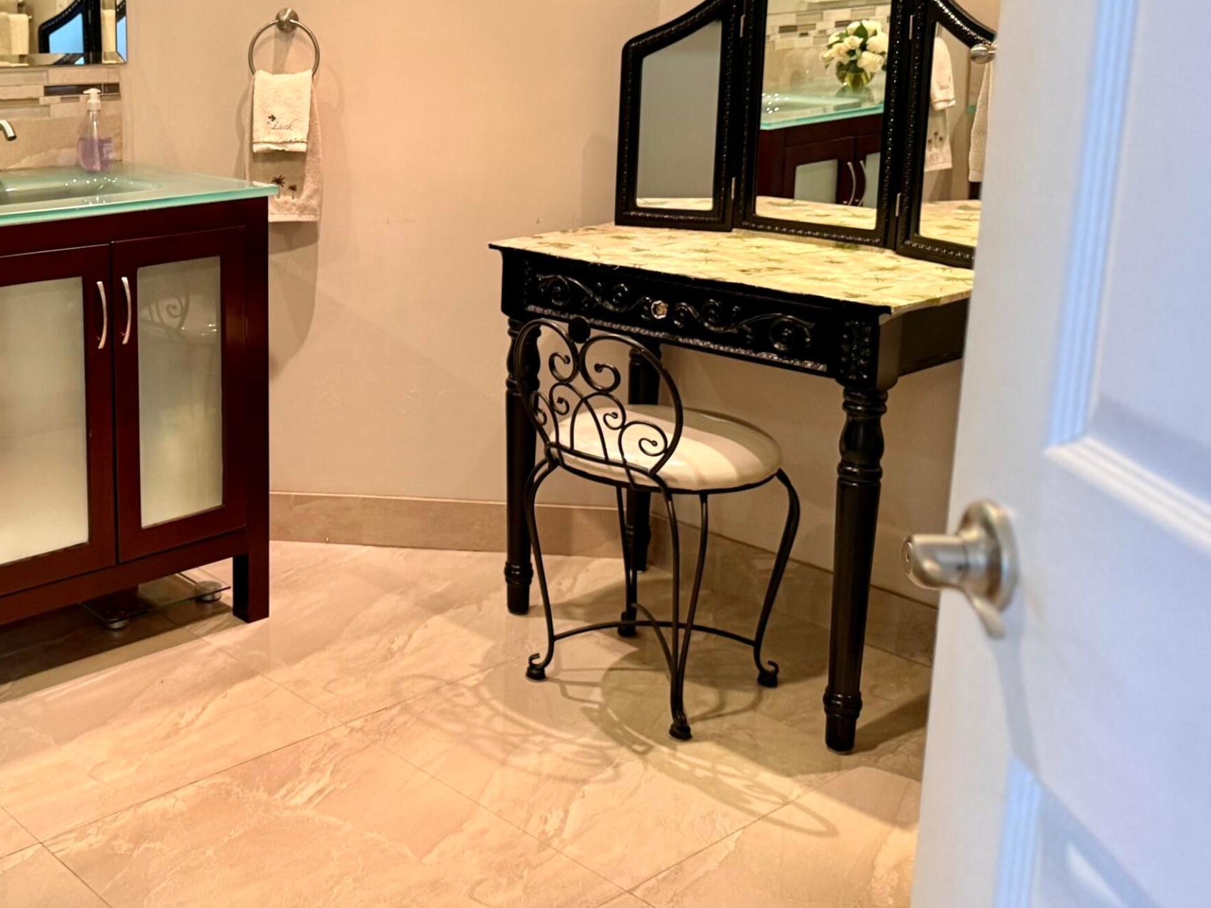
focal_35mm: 41
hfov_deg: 43.2
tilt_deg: -11.8
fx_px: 1434
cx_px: 205
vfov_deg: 34.9
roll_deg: +0.8
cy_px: 317
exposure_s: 1/60
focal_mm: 6.76
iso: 320
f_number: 1.78
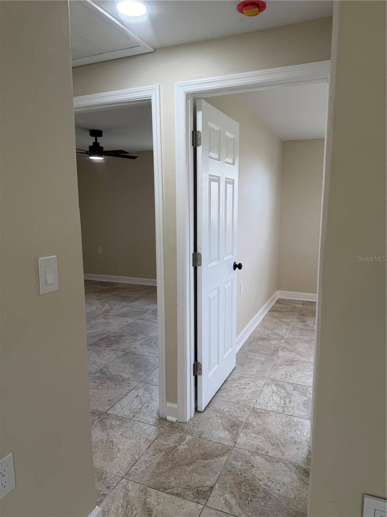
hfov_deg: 56.8
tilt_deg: -8.0
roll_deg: +0.1
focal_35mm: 24
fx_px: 358
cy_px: 258
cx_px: 194
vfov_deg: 71.6
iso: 64
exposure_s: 1/120
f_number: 1.78
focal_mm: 6.76
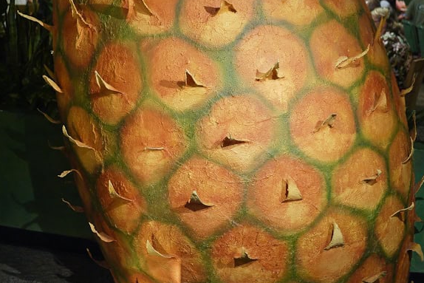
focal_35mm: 58
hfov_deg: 34.5
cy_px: 63
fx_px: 683
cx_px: 217
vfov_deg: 23.1
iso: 160
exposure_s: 1/30
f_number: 1.7
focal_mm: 20
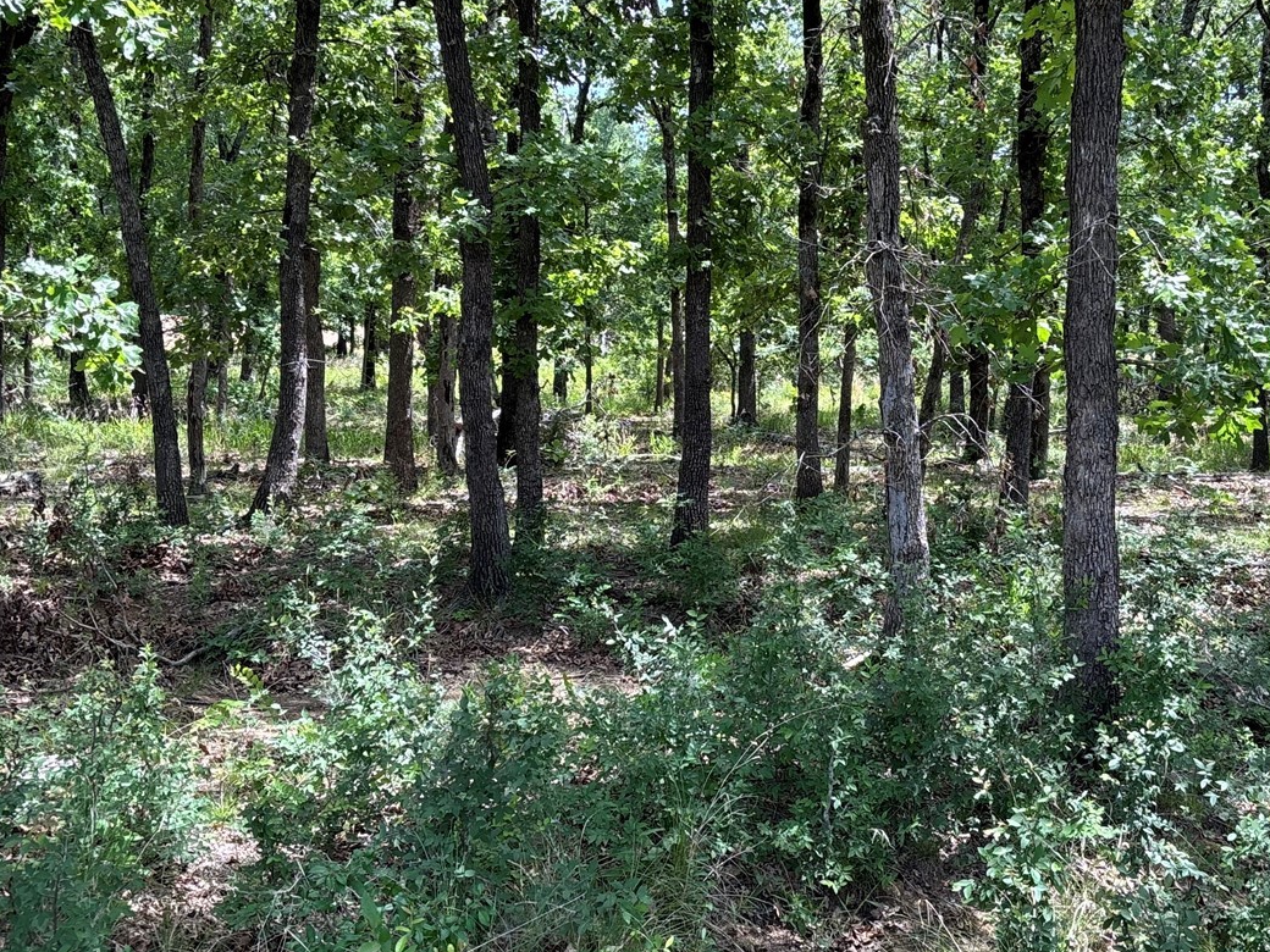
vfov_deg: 30.2
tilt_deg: -3.0
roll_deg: -0.3
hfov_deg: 39.4
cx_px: 780
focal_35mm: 48
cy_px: 398
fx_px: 1761
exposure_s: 1/390
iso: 50
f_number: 1.6
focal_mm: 5.96
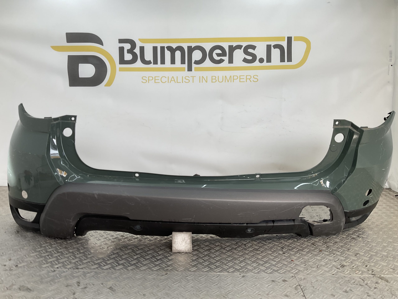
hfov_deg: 61.7
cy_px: 150
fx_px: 333
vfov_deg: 48.2
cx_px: 199
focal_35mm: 29
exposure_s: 1/226
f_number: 1.8
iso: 16
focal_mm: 3
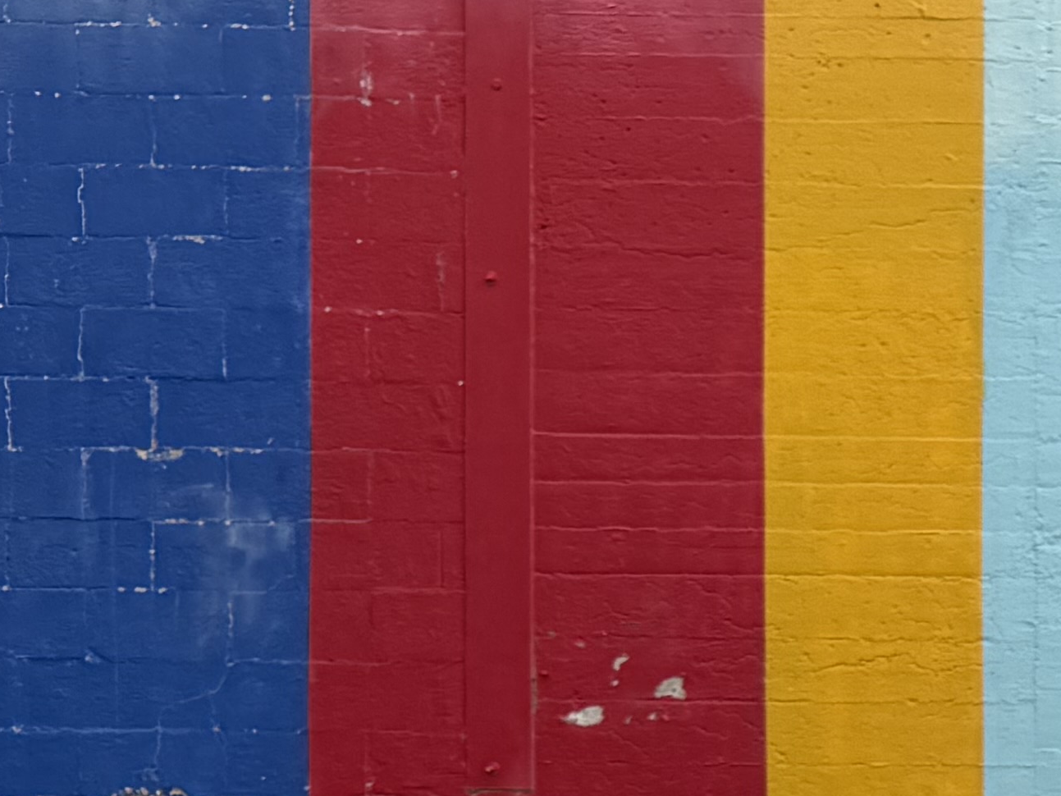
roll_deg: -0.6
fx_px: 3249
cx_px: 2085
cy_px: 595
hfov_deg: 15.2
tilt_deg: -1.3
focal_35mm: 106
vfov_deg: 13.9
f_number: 1.78
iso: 80
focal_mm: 6.76
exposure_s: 1/428
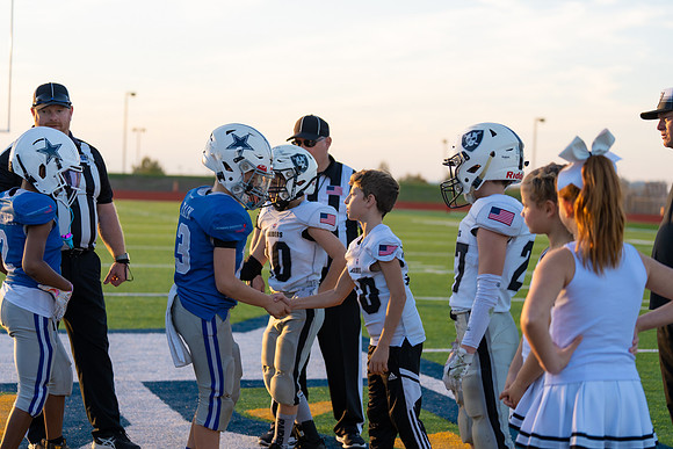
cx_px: 336
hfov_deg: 28.8
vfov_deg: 19.5
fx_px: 1309
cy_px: 224
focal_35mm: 70
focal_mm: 70
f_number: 2.8
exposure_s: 1/1000
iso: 200
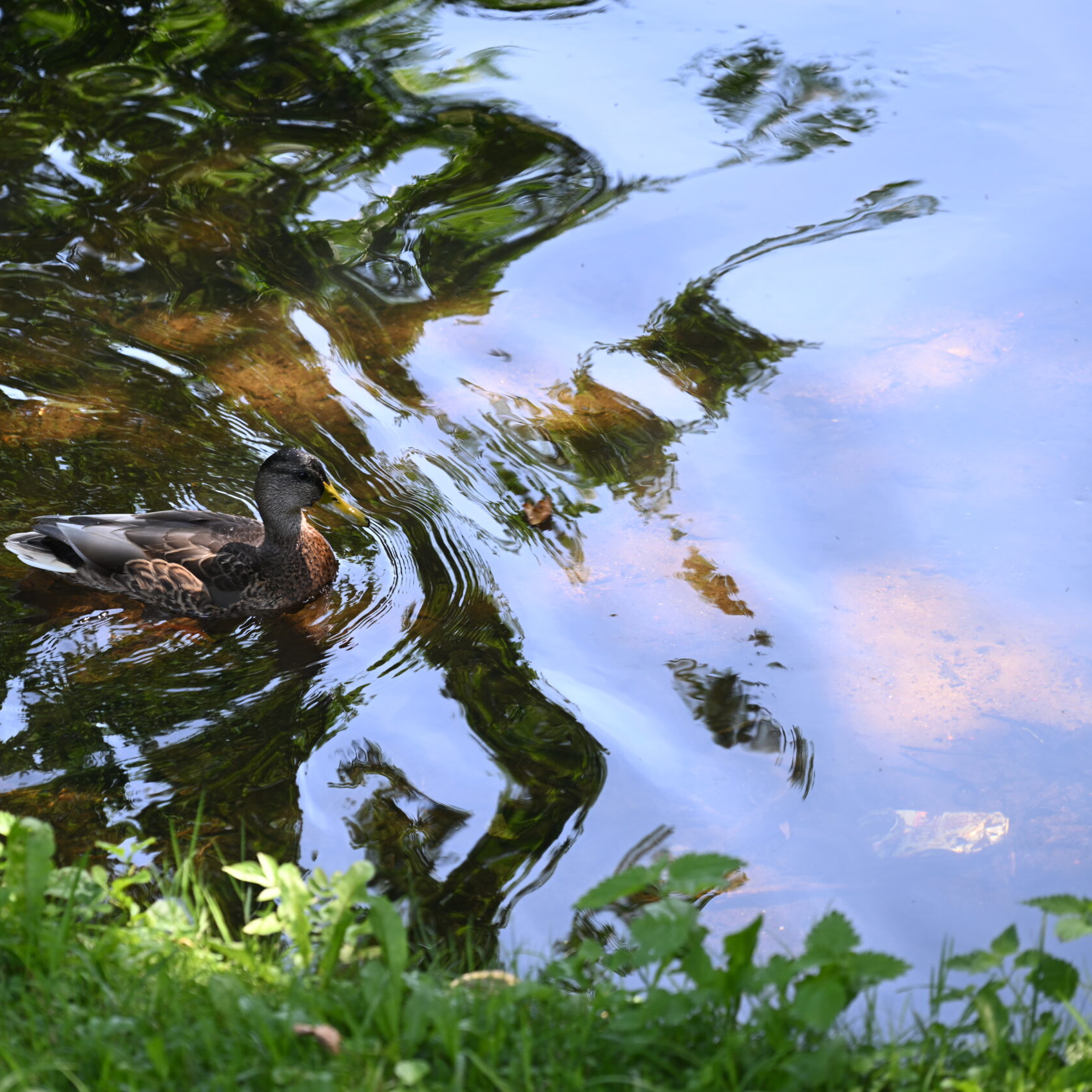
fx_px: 5496
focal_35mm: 154
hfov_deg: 11.3
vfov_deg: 11.3
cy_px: 547
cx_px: 446
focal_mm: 120
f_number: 4
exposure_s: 1/125
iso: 180
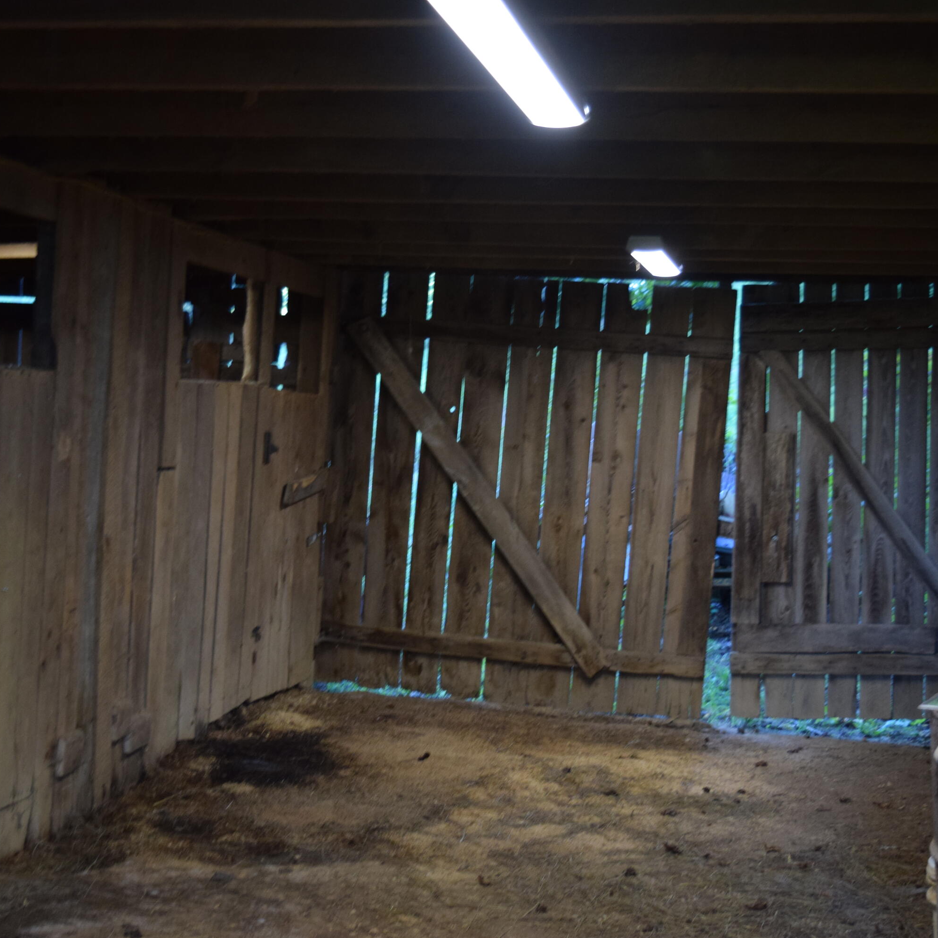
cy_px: 470
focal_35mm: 56
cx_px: 489
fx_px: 1706
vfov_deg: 30.7
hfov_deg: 30.7
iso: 800
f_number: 4.2
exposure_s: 1/60
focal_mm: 29
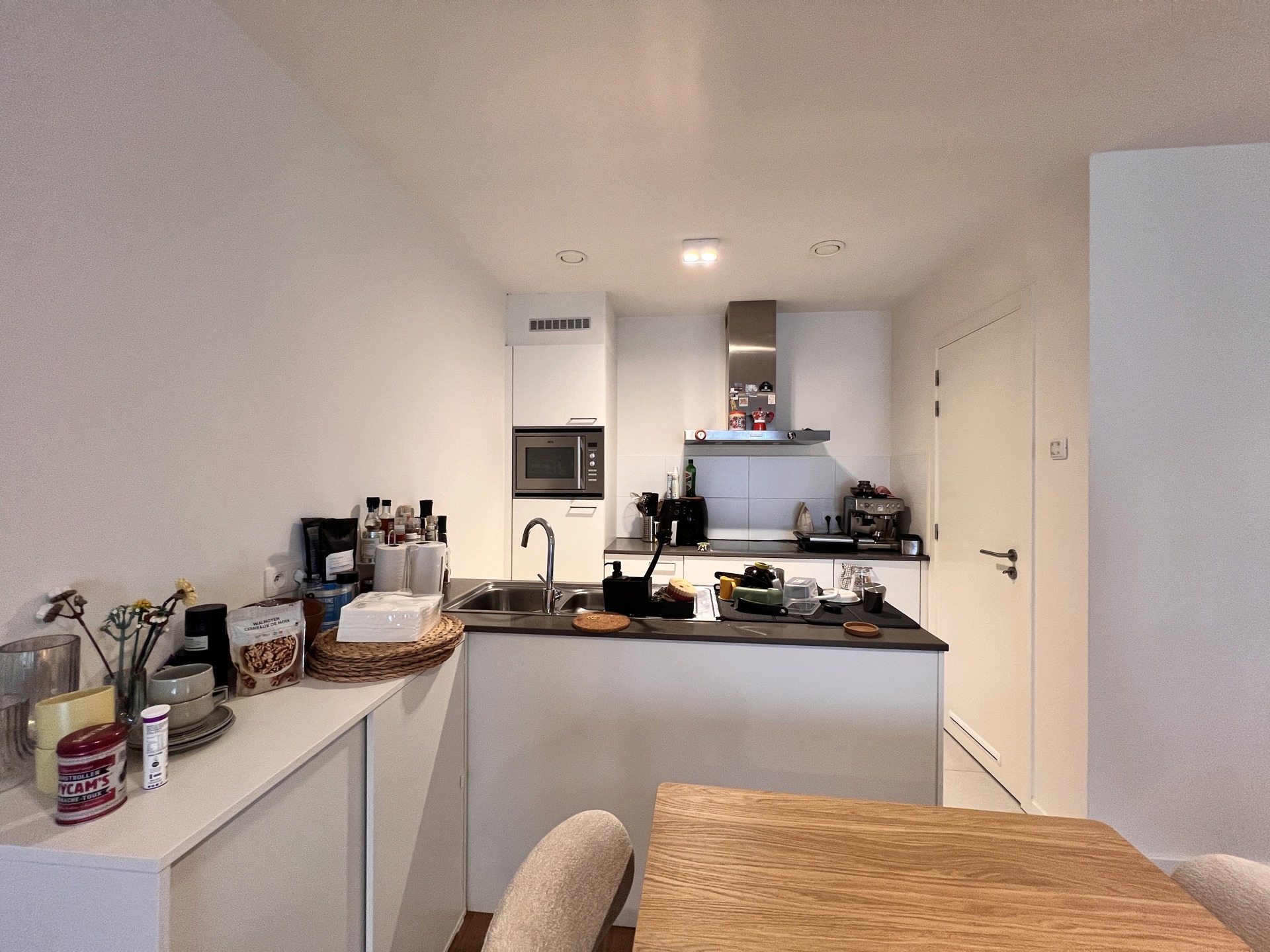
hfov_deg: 106.2
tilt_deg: -0.1
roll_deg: -0.5
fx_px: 477
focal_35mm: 13
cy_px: 476
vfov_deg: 89.9
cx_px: 635
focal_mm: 1.57
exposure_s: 1/50
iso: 250
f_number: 1.8
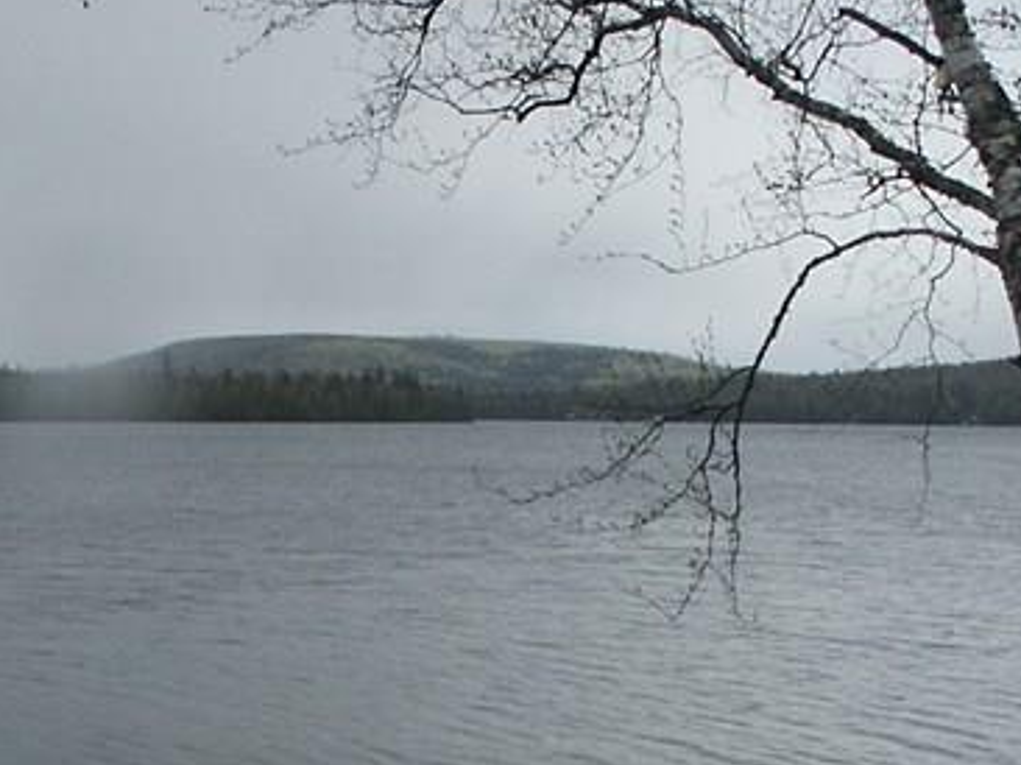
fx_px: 2889
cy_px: 726
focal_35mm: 98
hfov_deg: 20.0
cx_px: 396
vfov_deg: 14.9
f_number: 6.7
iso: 64
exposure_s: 1/350
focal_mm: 7.18
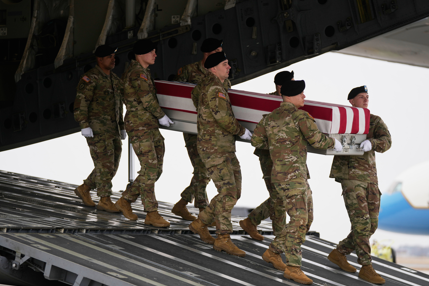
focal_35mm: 158
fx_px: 1883
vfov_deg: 8.7
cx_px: 227
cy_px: 159
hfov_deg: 13.0
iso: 125
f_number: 2.8
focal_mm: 137
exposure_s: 1/800
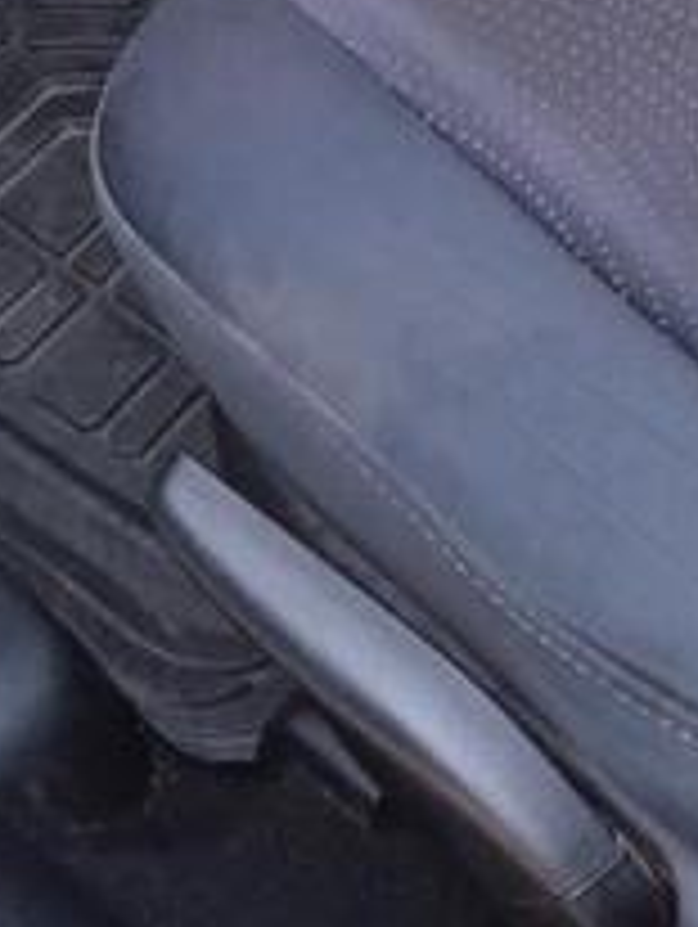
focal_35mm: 118
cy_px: -709
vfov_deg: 14.7
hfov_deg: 12.2
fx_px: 3166
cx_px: 892
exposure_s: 1/13.3
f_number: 2.2
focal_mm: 3.43
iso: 1092
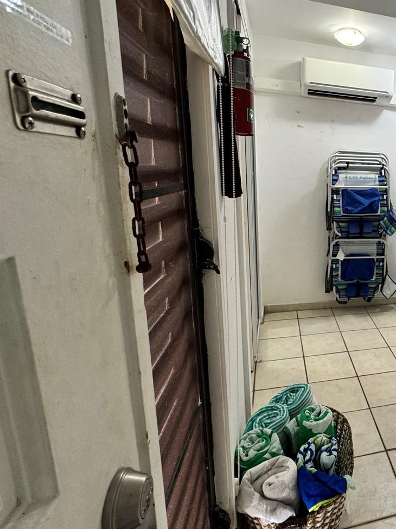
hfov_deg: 49.0
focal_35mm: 23
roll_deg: -3.3
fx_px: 351
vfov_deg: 73.9
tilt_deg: -13.7
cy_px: 249
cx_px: 390
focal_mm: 2.22
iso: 200
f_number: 2.2
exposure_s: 1/60
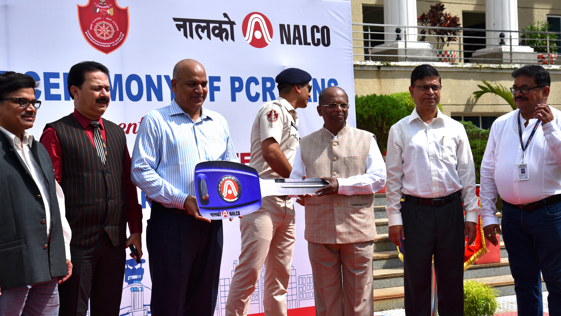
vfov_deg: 20.0
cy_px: 159
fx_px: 892
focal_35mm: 60
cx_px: 284
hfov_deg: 34.9
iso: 200
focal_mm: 52
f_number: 10
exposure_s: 1/400
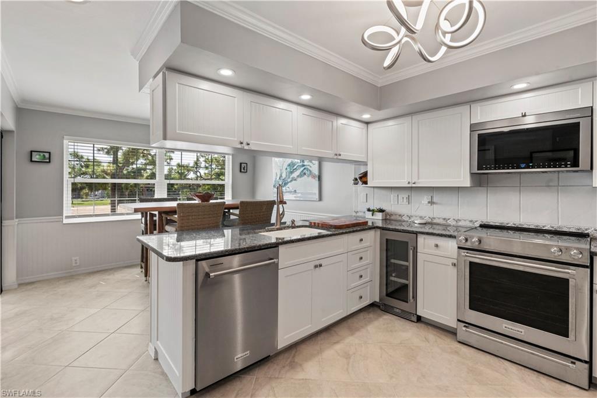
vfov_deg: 73.7
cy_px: 199
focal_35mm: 16
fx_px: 265
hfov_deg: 96.8
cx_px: 298
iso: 400
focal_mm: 16
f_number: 11
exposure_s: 1/5
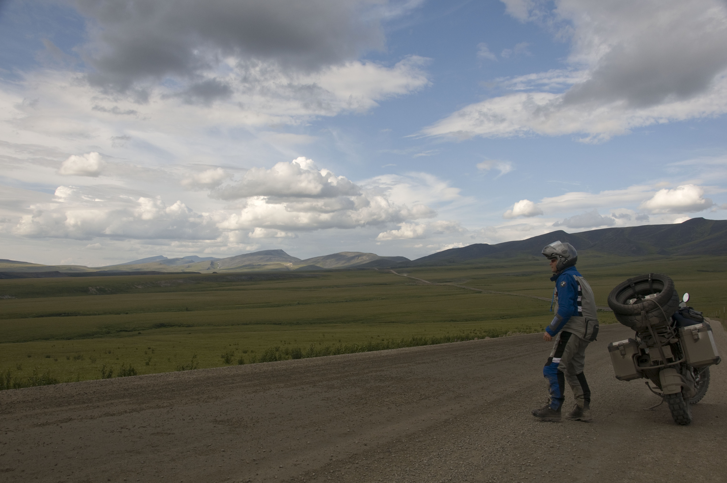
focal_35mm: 30
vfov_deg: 43.5
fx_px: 605
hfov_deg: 62.0
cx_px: 364
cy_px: 242
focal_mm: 20
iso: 200
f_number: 9
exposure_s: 1/320
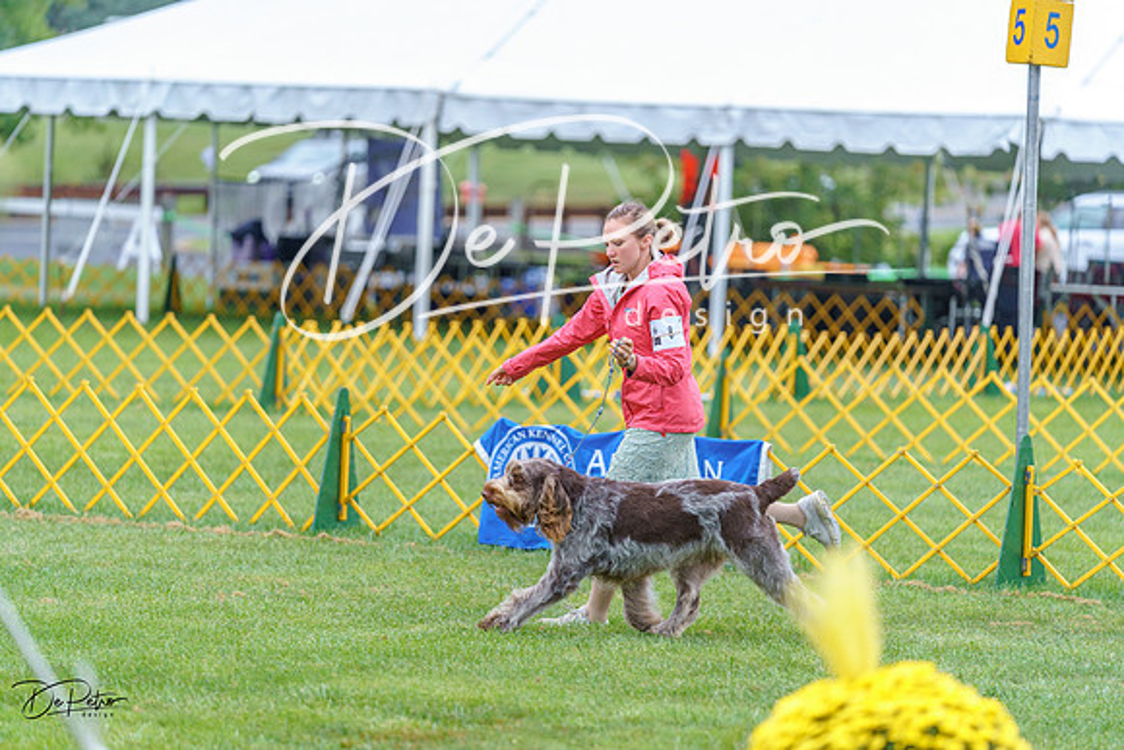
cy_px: 375
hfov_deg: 12.1
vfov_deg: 8.1
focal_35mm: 170
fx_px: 5309
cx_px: 562
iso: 640
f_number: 2.8
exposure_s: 1/640
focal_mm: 170
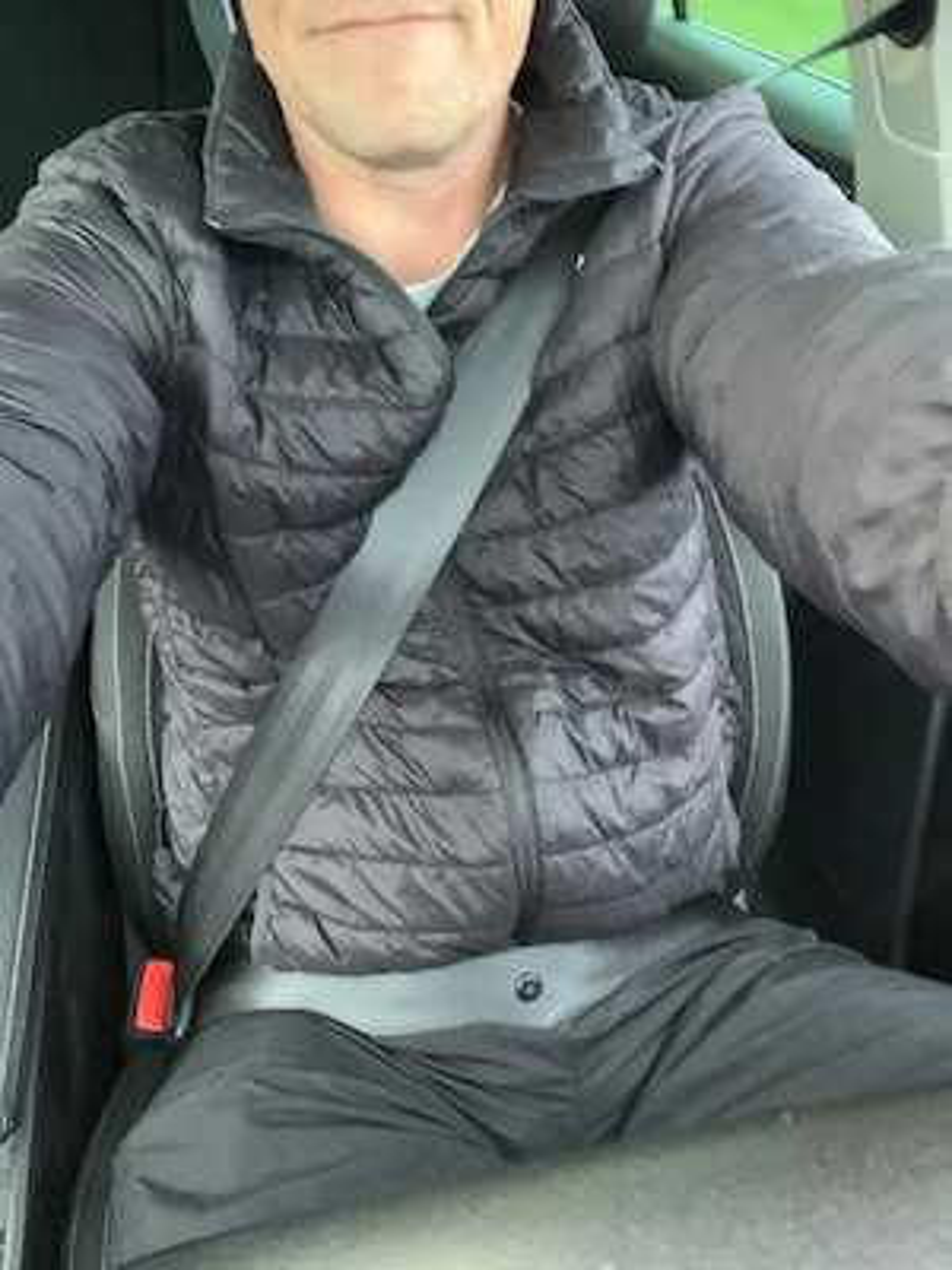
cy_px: 635
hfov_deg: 46.8
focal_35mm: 30
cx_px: 476
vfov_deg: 60.0
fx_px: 1100
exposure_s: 1/22
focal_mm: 2.71
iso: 800
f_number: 2.2
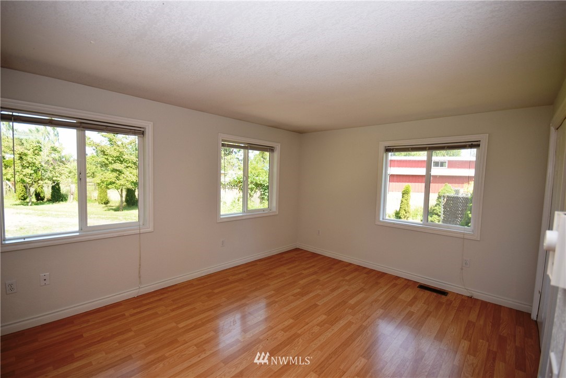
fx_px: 236
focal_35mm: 15
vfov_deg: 77.4
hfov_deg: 100.4
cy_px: 189
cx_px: 283
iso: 280
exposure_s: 1/125
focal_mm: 10
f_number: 5.6
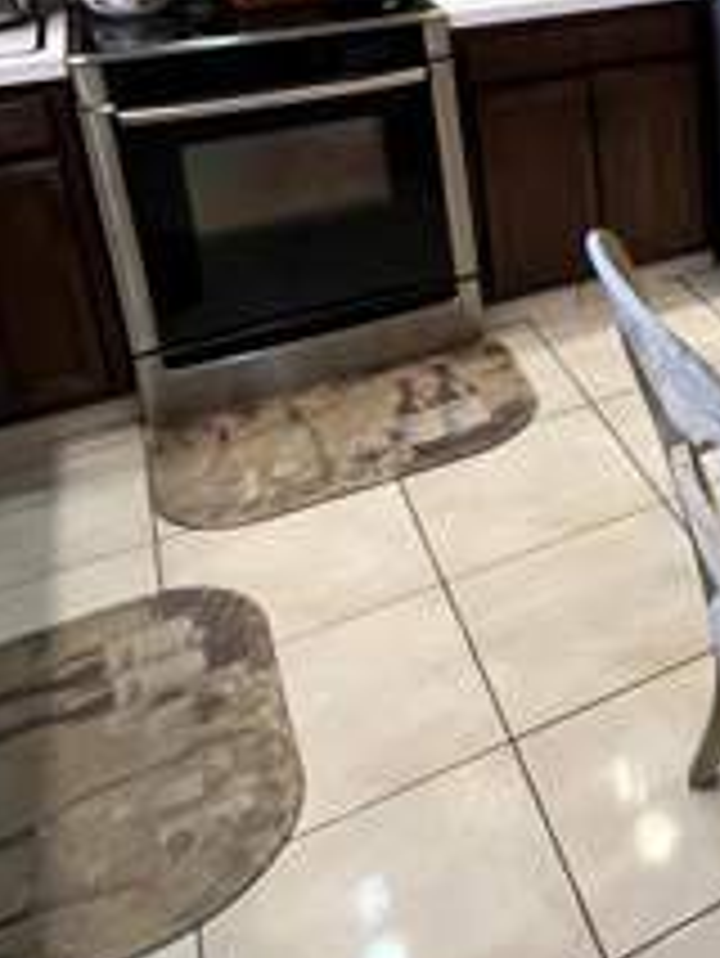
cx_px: 922
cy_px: 79
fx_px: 1080
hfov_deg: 29.9
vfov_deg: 43.3
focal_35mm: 39
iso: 400
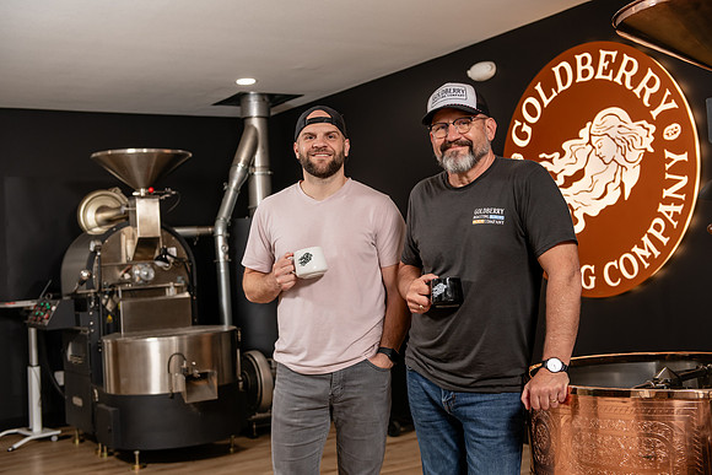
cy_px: 238
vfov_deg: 28.1
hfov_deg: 41.1
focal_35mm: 48
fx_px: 950
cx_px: 356
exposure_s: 1/125
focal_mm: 48
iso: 500
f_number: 4
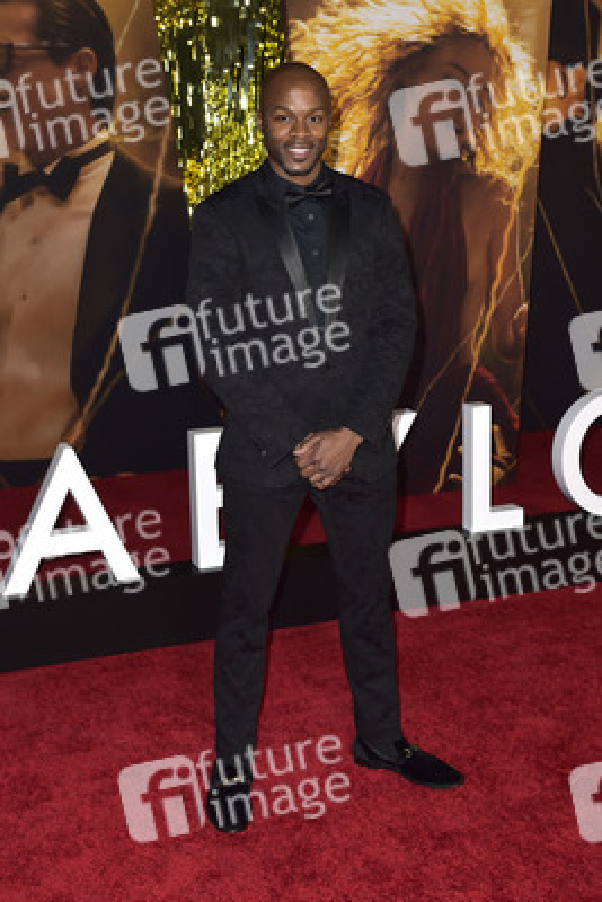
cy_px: 451
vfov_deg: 34.5
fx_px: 1453
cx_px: 301
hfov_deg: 23.4
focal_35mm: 58
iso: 800
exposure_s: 1/250
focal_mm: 58
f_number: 6.3
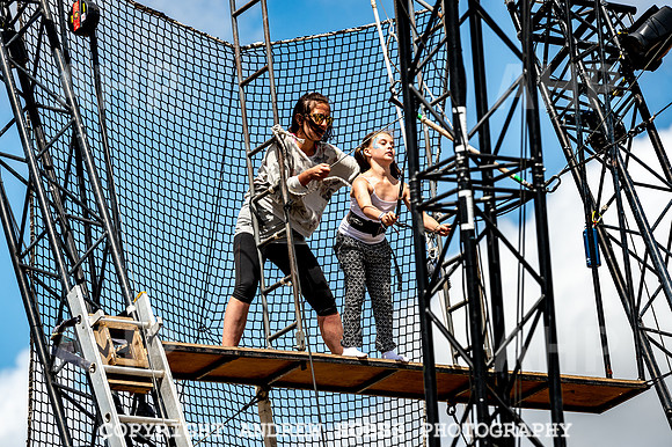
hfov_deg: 10.3
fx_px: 3731
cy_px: 224
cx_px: 336
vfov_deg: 6.9
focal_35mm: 200
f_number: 5.6
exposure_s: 1/1000
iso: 100
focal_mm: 200
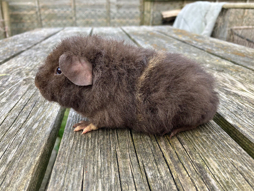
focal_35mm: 28
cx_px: 127
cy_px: 96
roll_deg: +0.3
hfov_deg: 63.5
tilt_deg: -20.4
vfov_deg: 49.7
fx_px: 205
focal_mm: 3.99
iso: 25
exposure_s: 1/203
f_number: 1.8
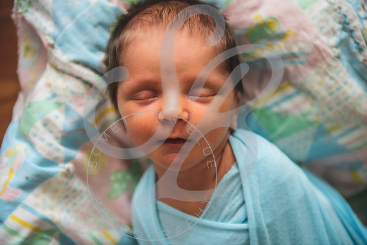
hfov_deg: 28.8
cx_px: 184
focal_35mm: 70
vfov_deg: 19.5
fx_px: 714
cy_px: 122
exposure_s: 1/80
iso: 500
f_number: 2.8
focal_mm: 70
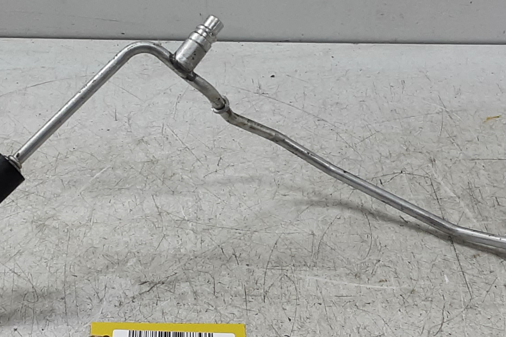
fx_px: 1138
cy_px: 118
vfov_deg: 16.8
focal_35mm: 81
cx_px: 146
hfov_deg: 24.9
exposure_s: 1/50
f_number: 1.9
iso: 64
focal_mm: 2.91
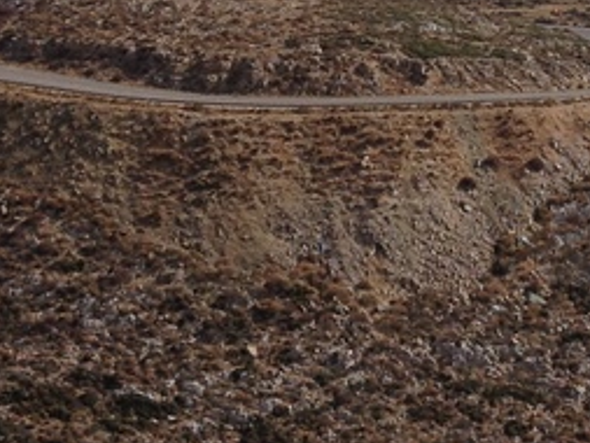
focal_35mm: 166
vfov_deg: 8.7
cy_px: -263
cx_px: 751
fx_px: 2831
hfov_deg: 11.6
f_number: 2.4
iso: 50
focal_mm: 4.28
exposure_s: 1/2762
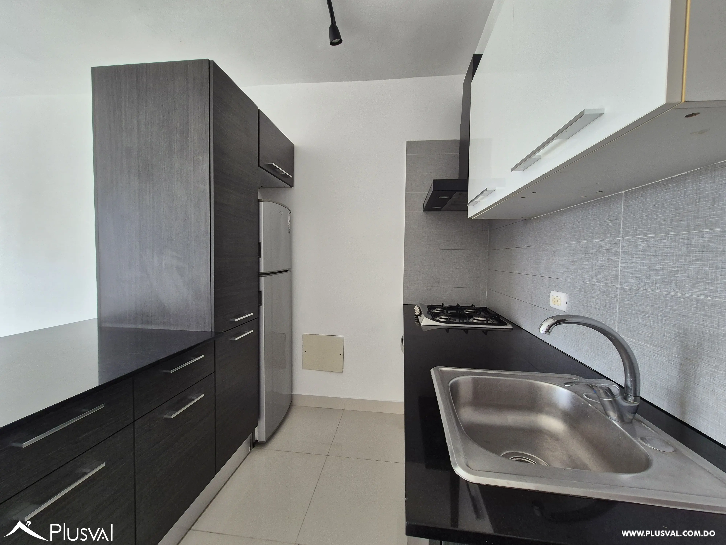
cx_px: 363
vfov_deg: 89.9
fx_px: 273
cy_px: 272
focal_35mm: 13
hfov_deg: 106.2
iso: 80
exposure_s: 1/60
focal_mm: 2.2
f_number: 2.2
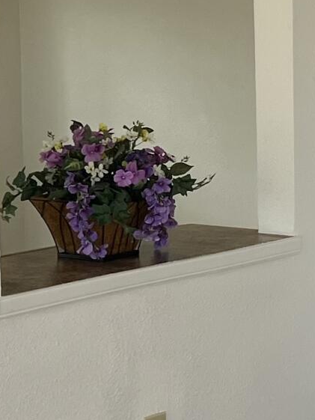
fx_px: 1686
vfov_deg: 14.2
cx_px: 638
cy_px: 210
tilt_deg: -7.5
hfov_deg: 9.9
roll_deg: -0.6
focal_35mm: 139
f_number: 1.5
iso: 50
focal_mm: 5.7
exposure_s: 1/443
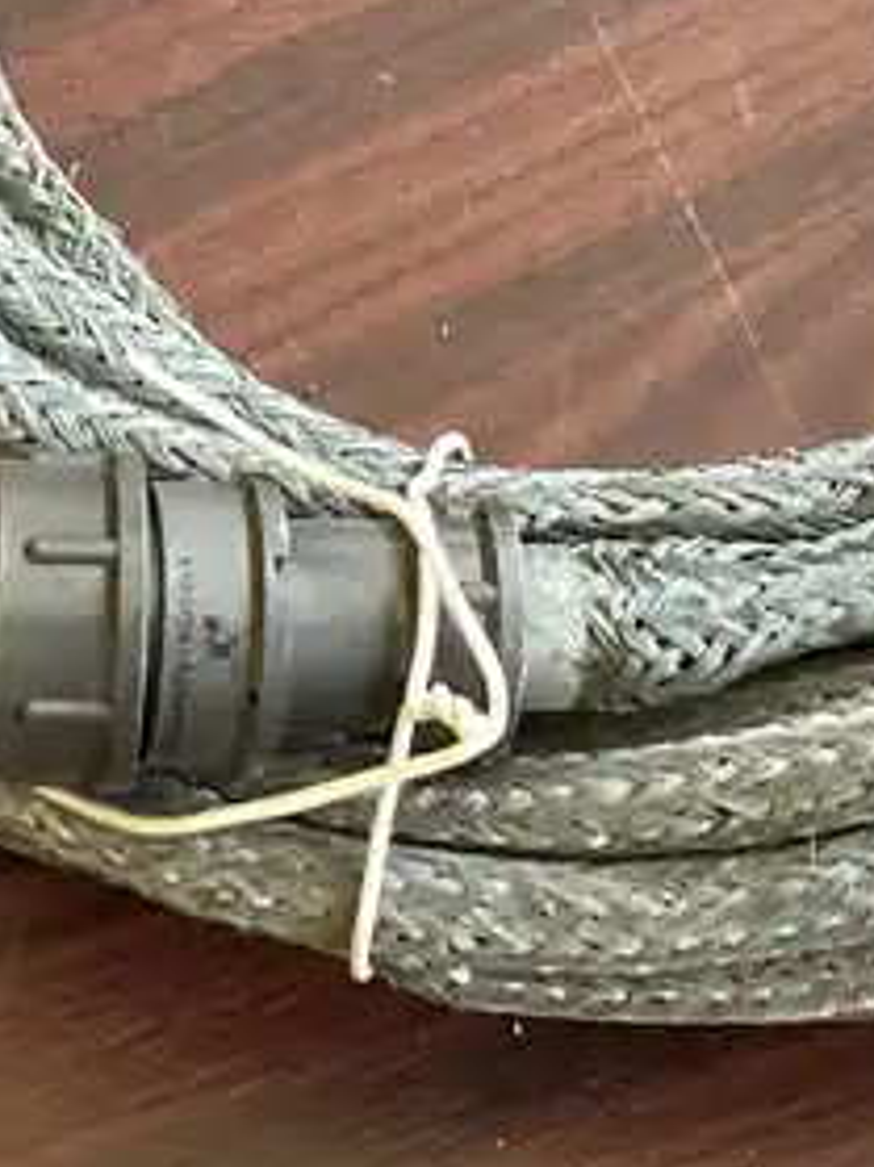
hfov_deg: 13.3
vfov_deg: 17.2
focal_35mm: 111
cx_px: 481
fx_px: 3740
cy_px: -92
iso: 200
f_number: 2.4
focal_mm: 3.3
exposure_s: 1/50
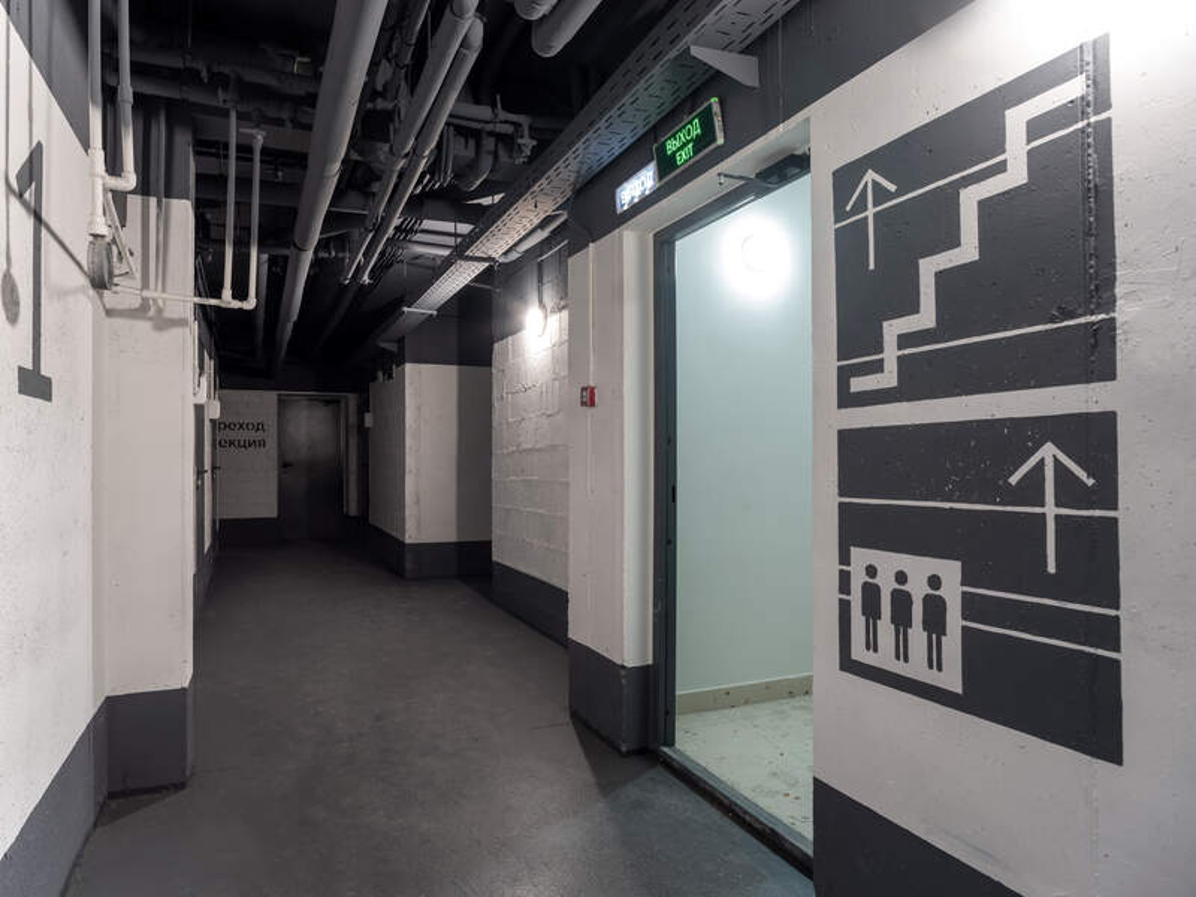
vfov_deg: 68.7
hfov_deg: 84.7
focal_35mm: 19
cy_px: 448
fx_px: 656
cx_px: 598
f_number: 8
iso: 100
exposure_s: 3.1
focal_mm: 24
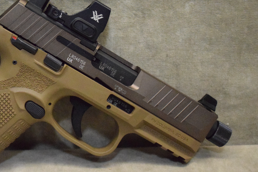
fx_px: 480
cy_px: 80
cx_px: 79
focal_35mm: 67
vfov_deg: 20.3
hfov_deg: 29.8
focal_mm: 30
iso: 12800
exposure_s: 1/4000
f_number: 4.5
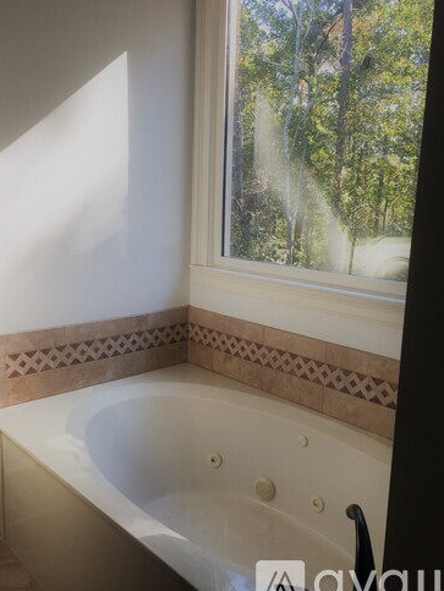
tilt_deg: -9.2
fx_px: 512
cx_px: 224
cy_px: 303
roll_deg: -1.5
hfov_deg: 46.9
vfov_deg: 59.9
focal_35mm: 30
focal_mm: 4.15
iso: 32
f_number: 2.2
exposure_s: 1/100
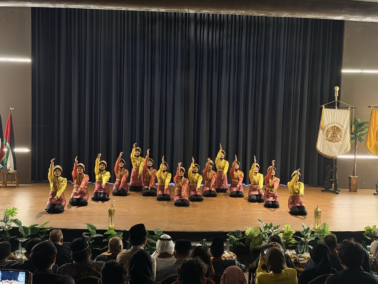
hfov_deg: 39.7
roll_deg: -1.6
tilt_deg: -4.6
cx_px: 189
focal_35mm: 48
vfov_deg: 30.3
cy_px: 142
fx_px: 524
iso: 800
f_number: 1.78
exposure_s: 1/25
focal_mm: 6.76
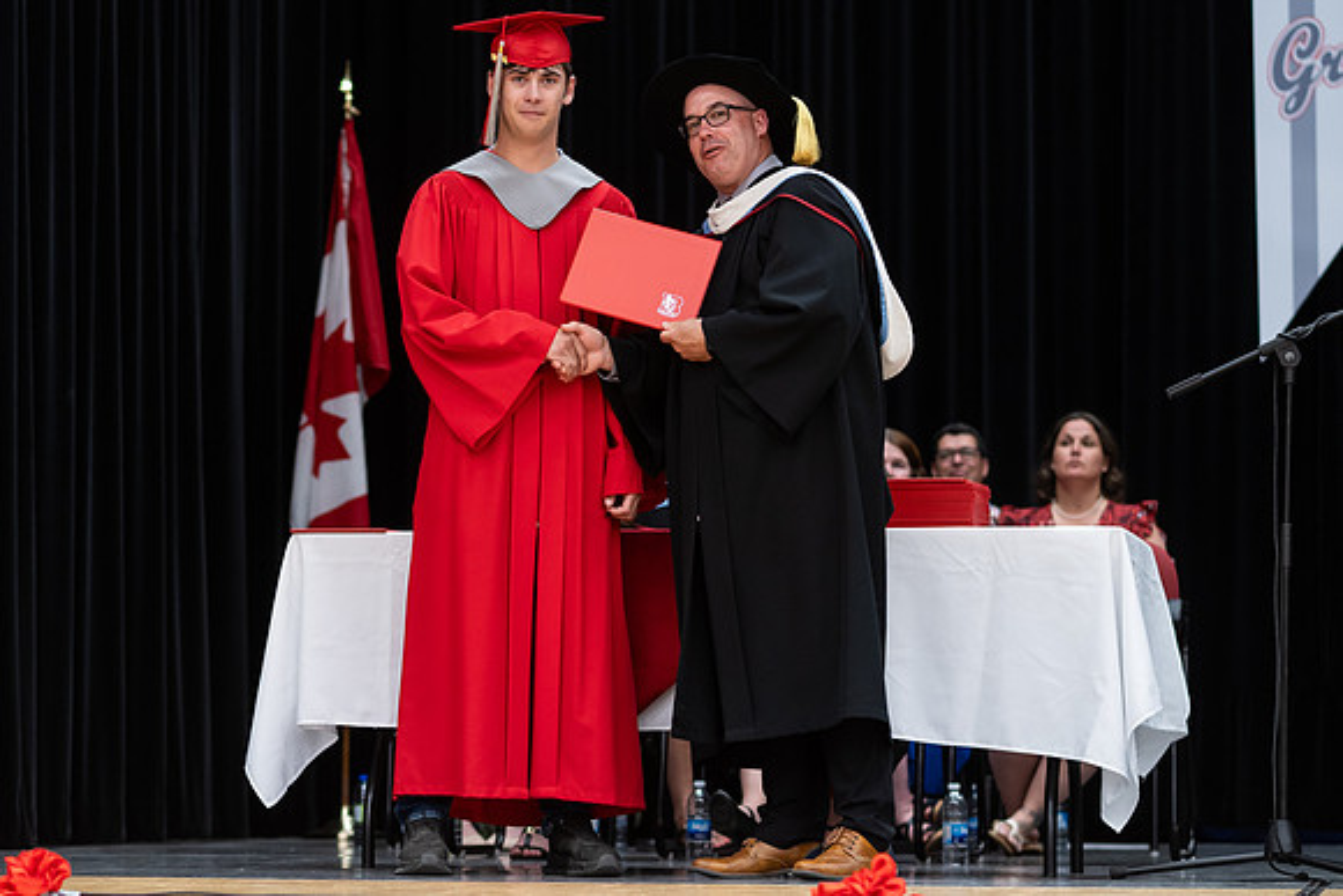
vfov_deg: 12.2
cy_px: 433
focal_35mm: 112
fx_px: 4183
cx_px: 502
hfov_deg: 18.2
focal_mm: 85
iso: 1000
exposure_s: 1/200
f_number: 2.8
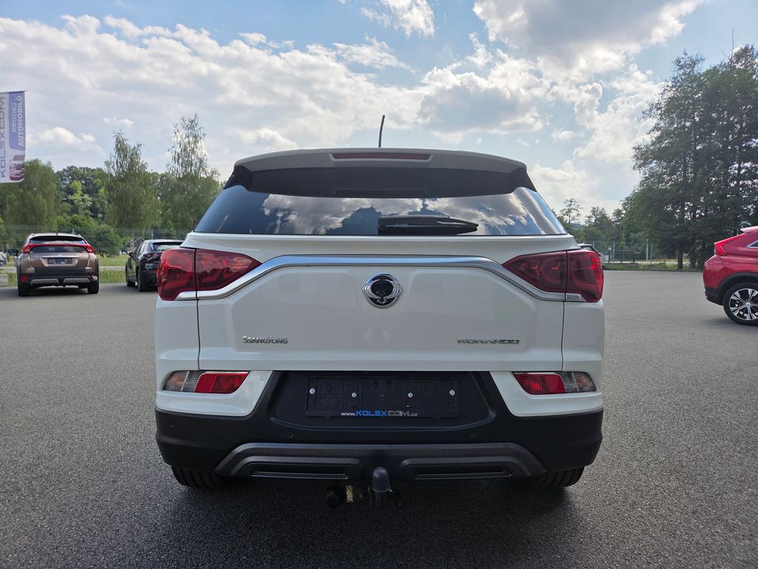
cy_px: 284
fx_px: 504
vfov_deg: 58.9
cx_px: 379
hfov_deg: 73.9
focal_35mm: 23
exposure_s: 1/6034
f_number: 1.8
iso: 80
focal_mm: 5.4
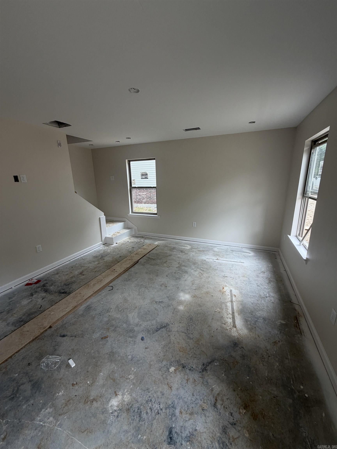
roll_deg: +2.6
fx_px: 182
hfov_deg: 85.7
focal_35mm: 14
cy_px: 224
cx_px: 168
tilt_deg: -13.4
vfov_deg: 102.1
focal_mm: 2.22
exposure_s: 1/121
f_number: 2.2
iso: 64
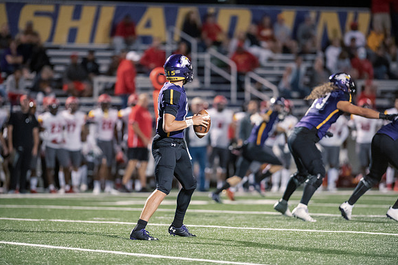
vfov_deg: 4.6
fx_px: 3339
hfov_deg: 6.8
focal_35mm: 302
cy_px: 132
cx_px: 199
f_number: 2.8
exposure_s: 1/400
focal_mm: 300
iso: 6400
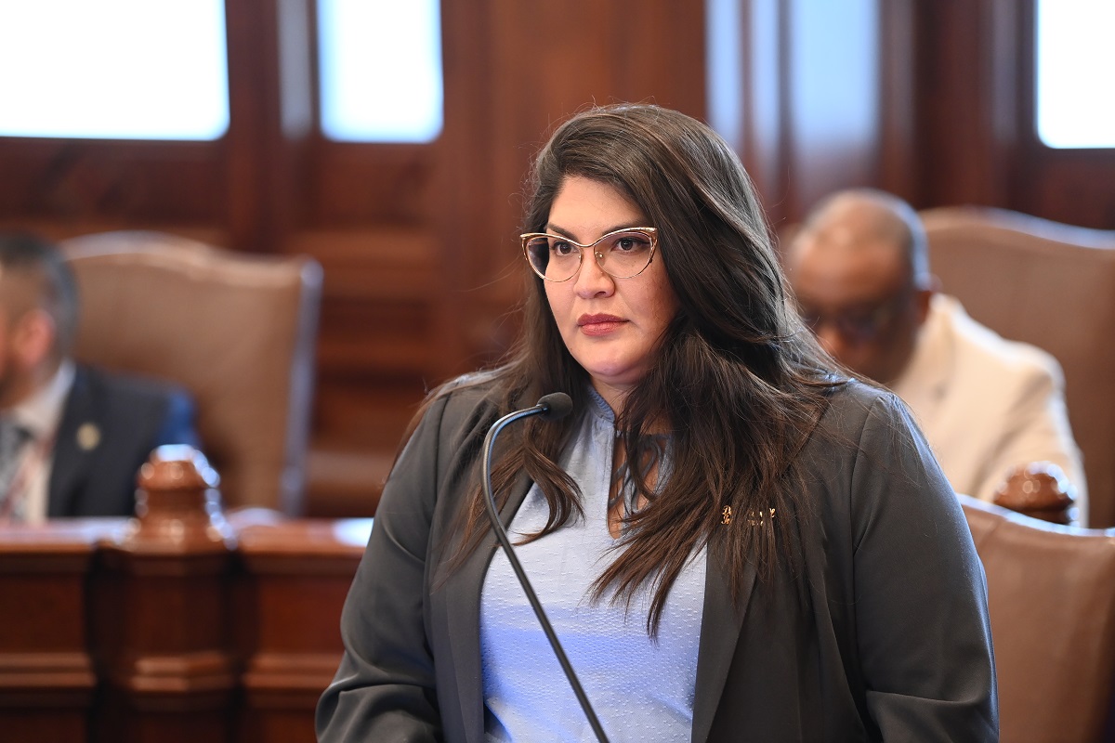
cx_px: 558
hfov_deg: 12.5
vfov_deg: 8.3
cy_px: 372
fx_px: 5110
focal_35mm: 165
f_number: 2.8
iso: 3200
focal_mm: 165
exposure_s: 1/160
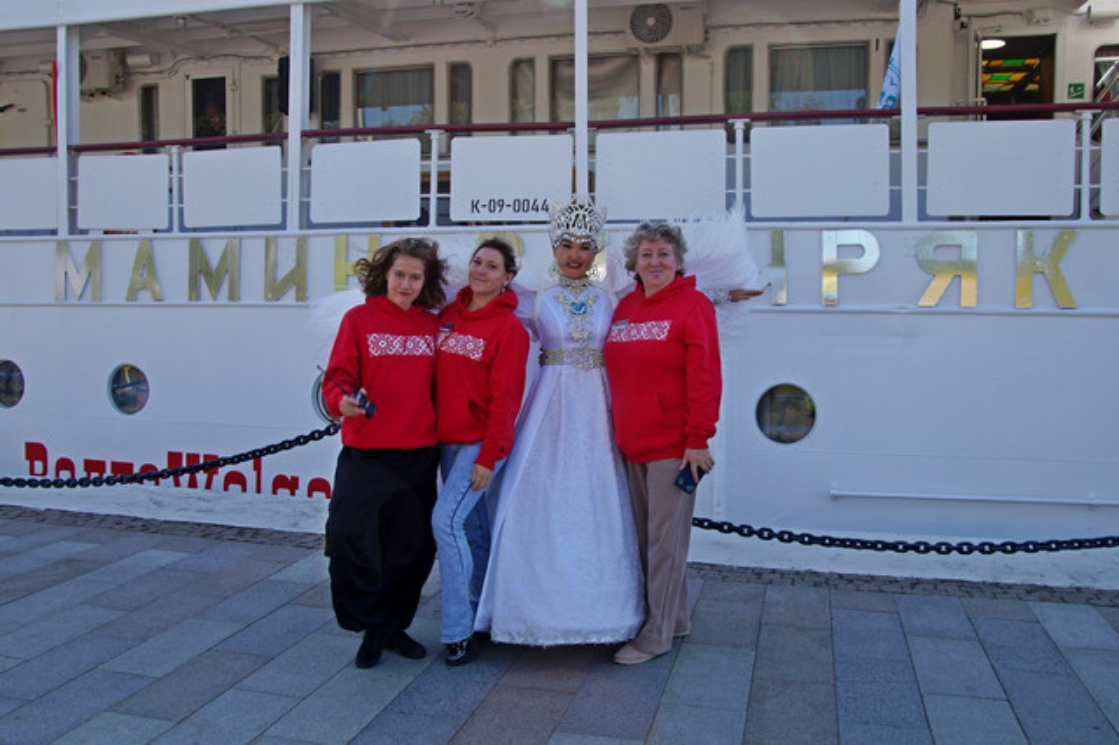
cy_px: 372
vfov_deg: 43.6
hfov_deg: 62.0
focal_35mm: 30
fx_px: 932
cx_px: 560
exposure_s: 1/125
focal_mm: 20
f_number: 8
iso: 100
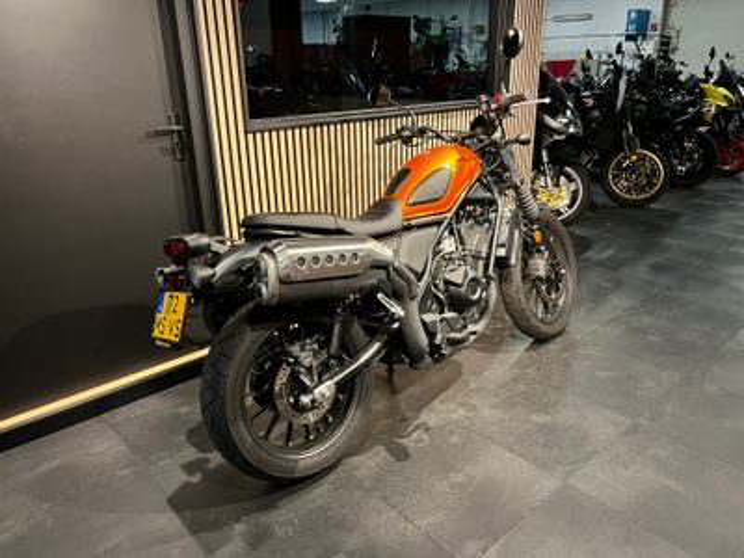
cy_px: 279
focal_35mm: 26
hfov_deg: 67.3
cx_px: 372
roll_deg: +0.8
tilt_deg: -20.9
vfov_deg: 53.1
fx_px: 559
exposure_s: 1/50
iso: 320
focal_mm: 5.1
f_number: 1.6
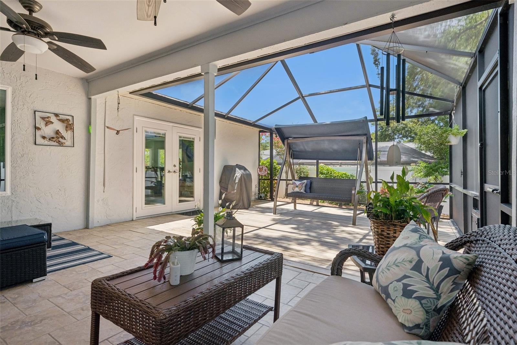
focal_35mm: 18
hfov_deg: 90.0
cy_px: 172
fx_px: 258
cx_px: 258
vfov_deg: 67.4
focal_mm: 18
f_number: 8
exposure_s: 1/250
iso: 800
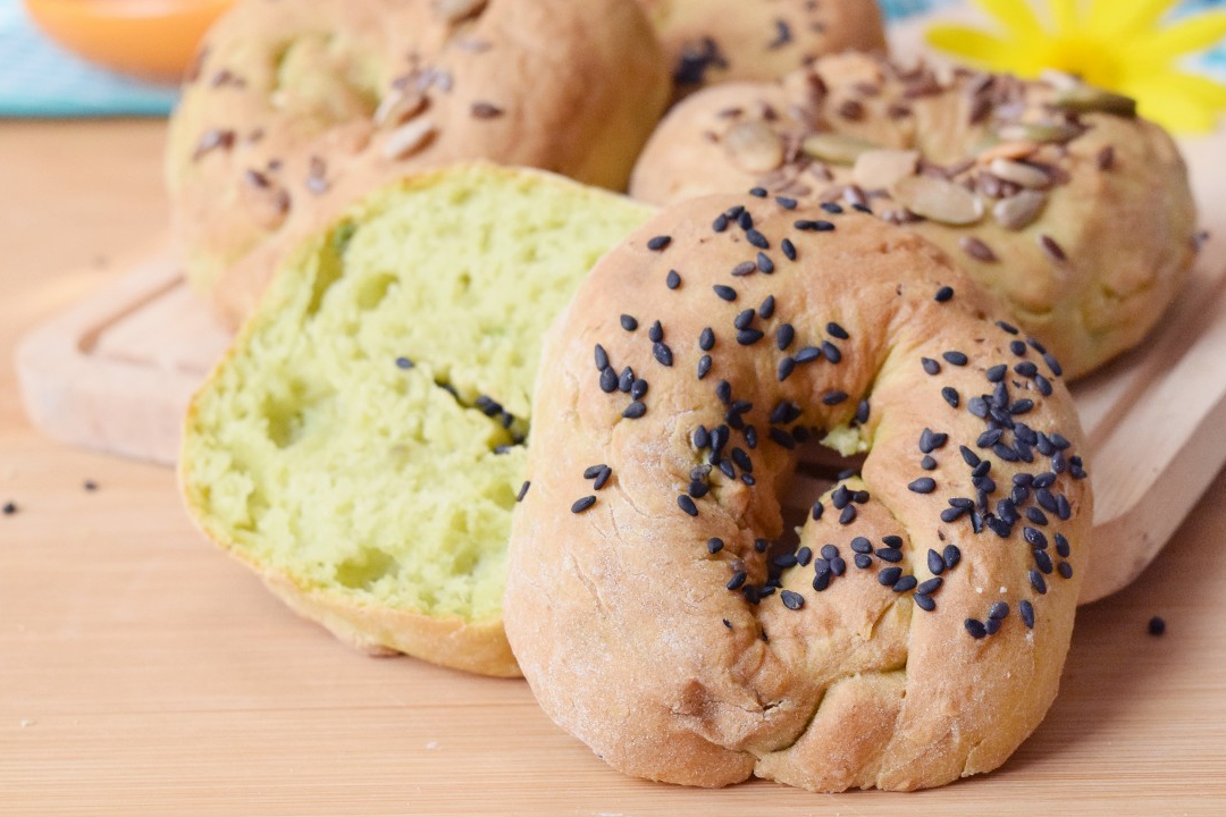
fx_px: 2724
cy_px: 437
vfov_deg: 17.1
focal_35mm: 80
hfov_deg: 25.4
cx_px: 621
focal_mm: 48
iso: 3200
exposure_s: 1/500
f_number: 8
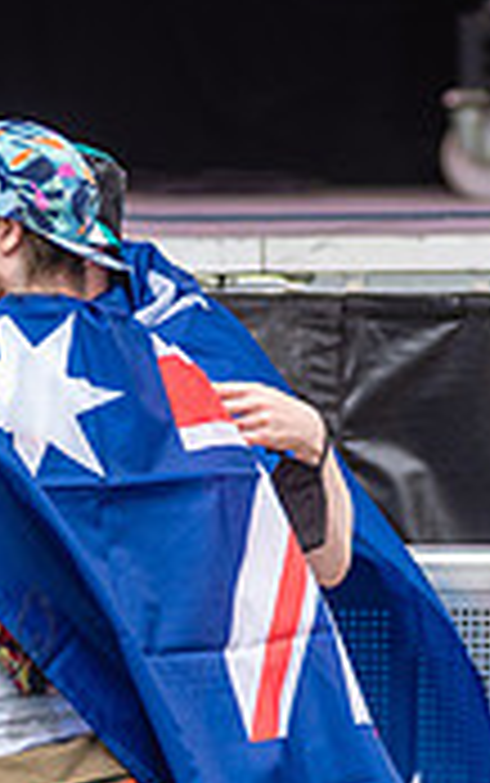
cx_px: 31
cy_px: 659
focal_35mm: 475
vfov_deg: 4.4
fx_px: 10132
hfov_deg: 2.8
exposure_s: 1/400
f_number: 3.5
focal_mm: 135
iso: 500
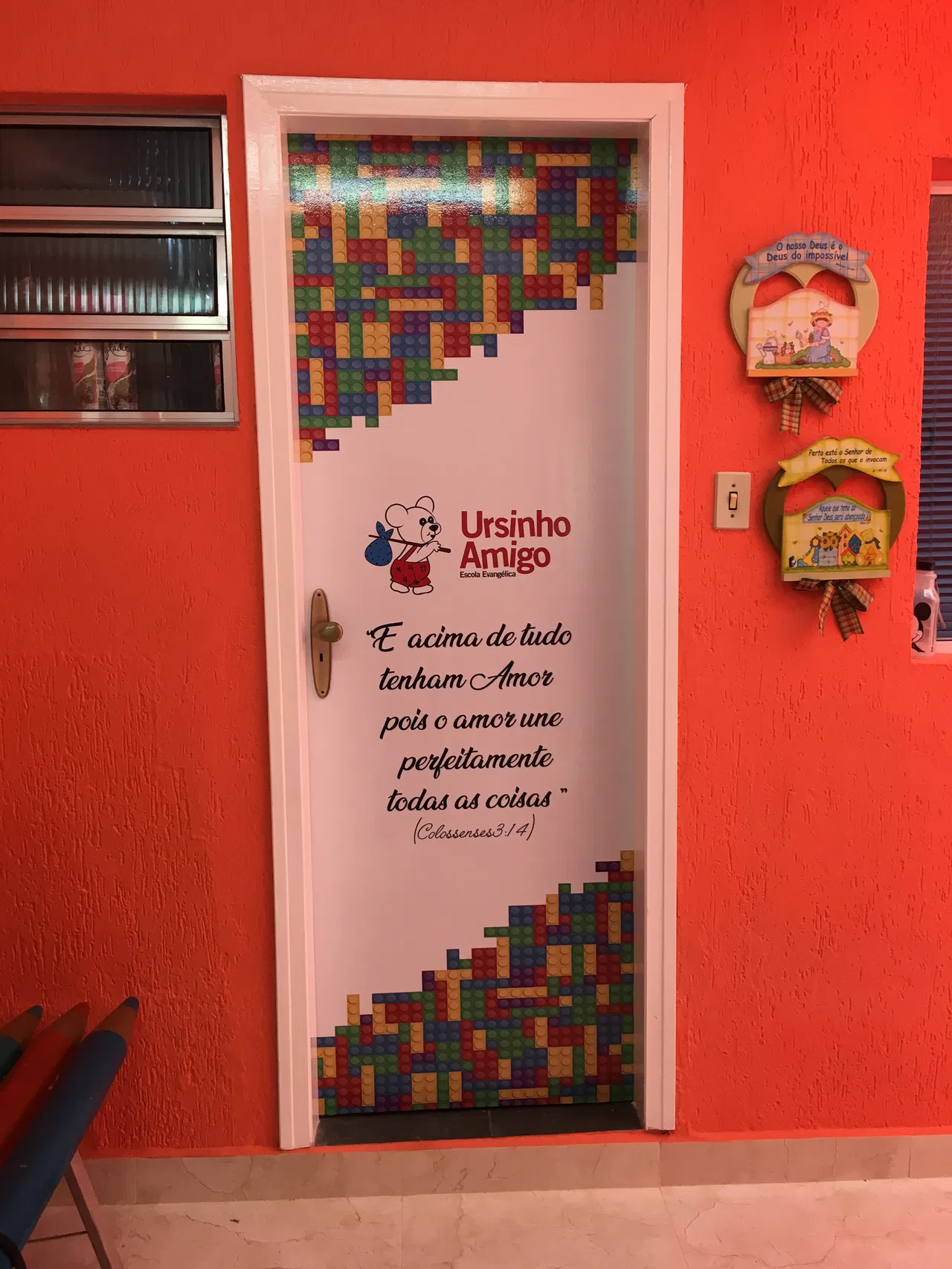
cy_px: 634
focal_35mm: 29
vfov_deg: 61.7
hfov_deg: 48.2
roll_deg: +0.0
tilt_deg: -3.4
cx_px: 476
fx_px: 1064
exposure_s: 1/30
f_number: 2.2
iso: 25
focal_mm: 4.15
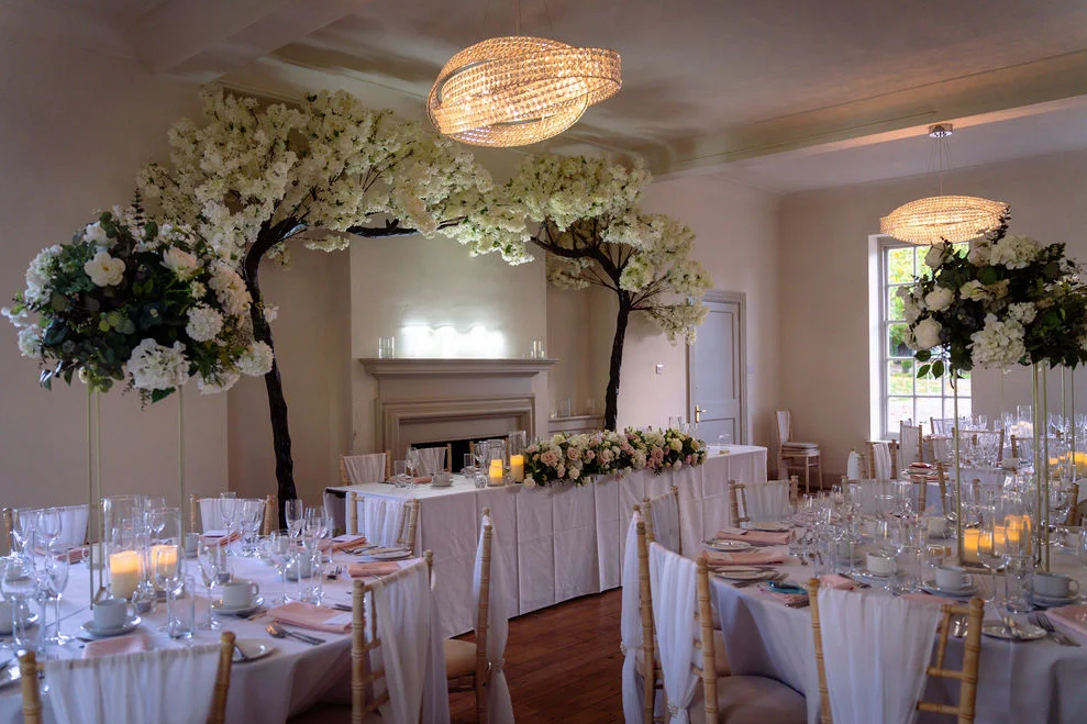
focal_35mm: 29
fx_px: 875
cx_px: 529
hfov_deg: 63.7
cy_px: 369
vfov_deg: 44.9
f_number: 2.8
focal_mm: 28
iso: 400
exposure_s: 1/250
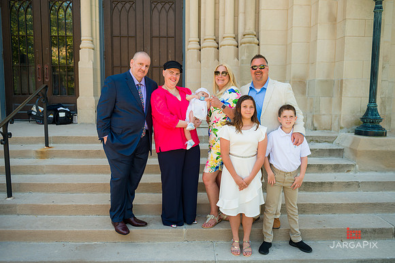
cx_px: 198
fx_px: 318
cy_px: 132
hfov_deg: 63.7
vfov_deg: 44.9
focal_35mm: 29
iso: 200
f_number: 4
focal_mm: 29
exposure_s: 1/500
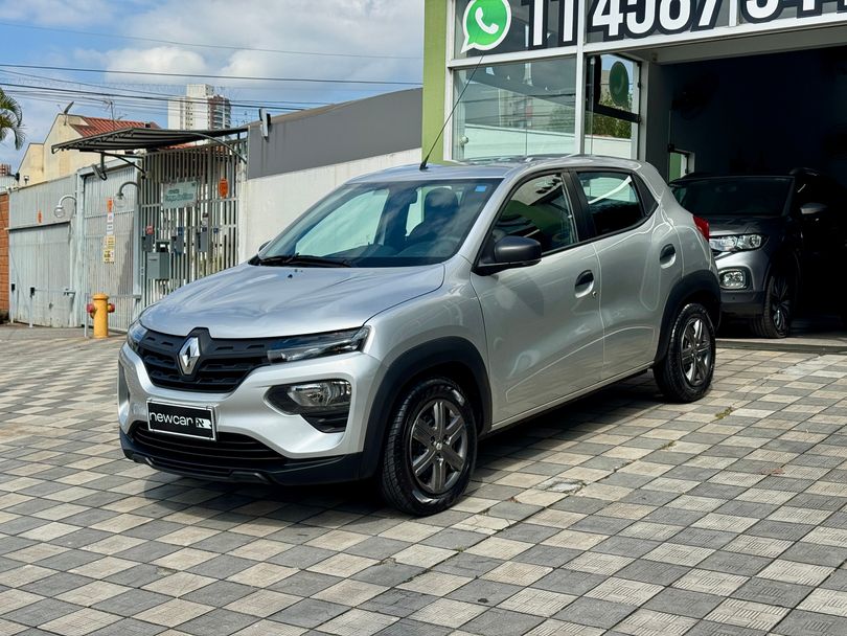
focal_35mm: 48
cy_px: 318
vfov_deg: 30.3
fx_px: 1175
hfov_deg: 39.6
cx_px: 424
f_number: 1.78
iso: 80
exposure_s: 1/5376
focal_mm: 6.76
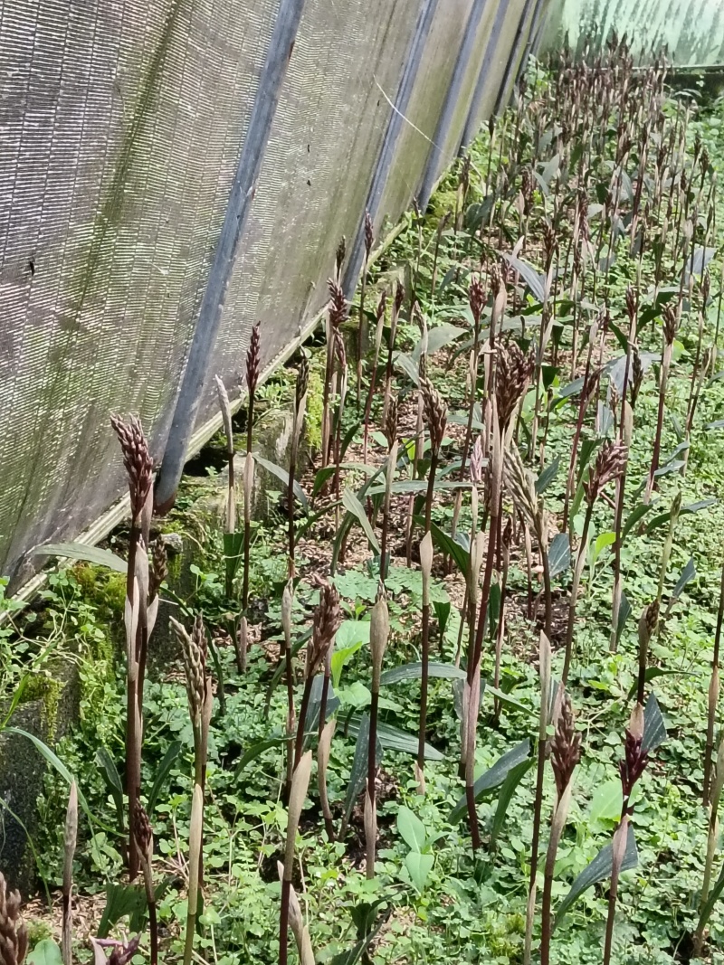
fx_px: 1785
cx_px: 362
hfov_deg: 22.9
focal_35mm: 64
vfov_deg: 30.3
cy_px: 482
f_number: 1.8
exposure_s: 1/25
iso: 2138
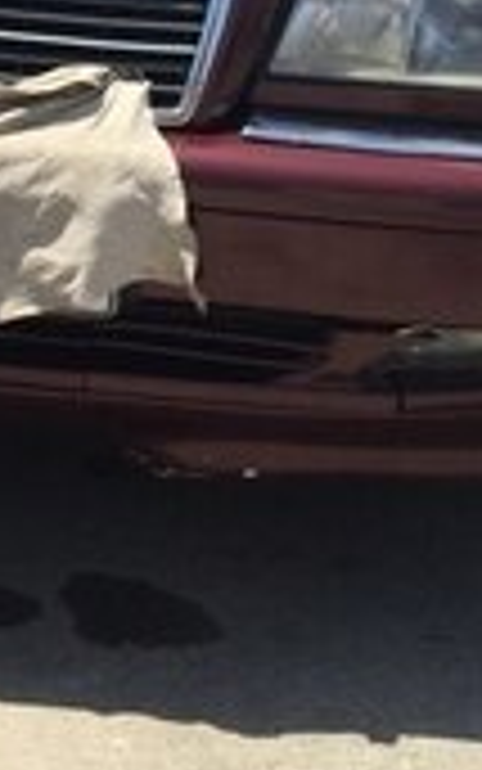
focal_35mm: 89
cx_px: -5
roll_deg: -6.1
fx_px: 1869
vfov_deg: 21.5
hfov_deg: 14.5
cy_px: -167
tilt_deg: -3.4
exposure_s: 1/1647
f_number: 2.2
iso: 32
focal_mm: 4.15
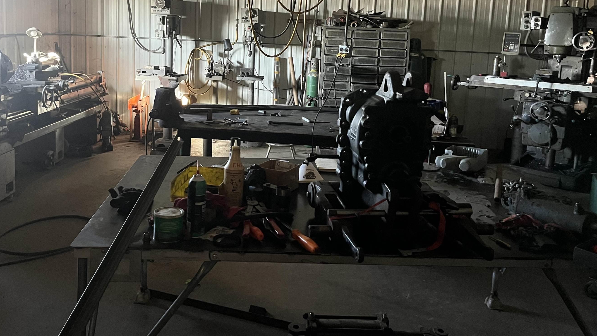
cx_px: 266
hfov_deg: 59.4
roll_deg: -3.3
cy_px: 92
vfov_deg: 35.0
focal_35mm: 33
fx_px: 522
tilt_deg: -7.2
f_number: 1.6
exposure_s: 1/40
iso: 640
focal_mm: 5.1
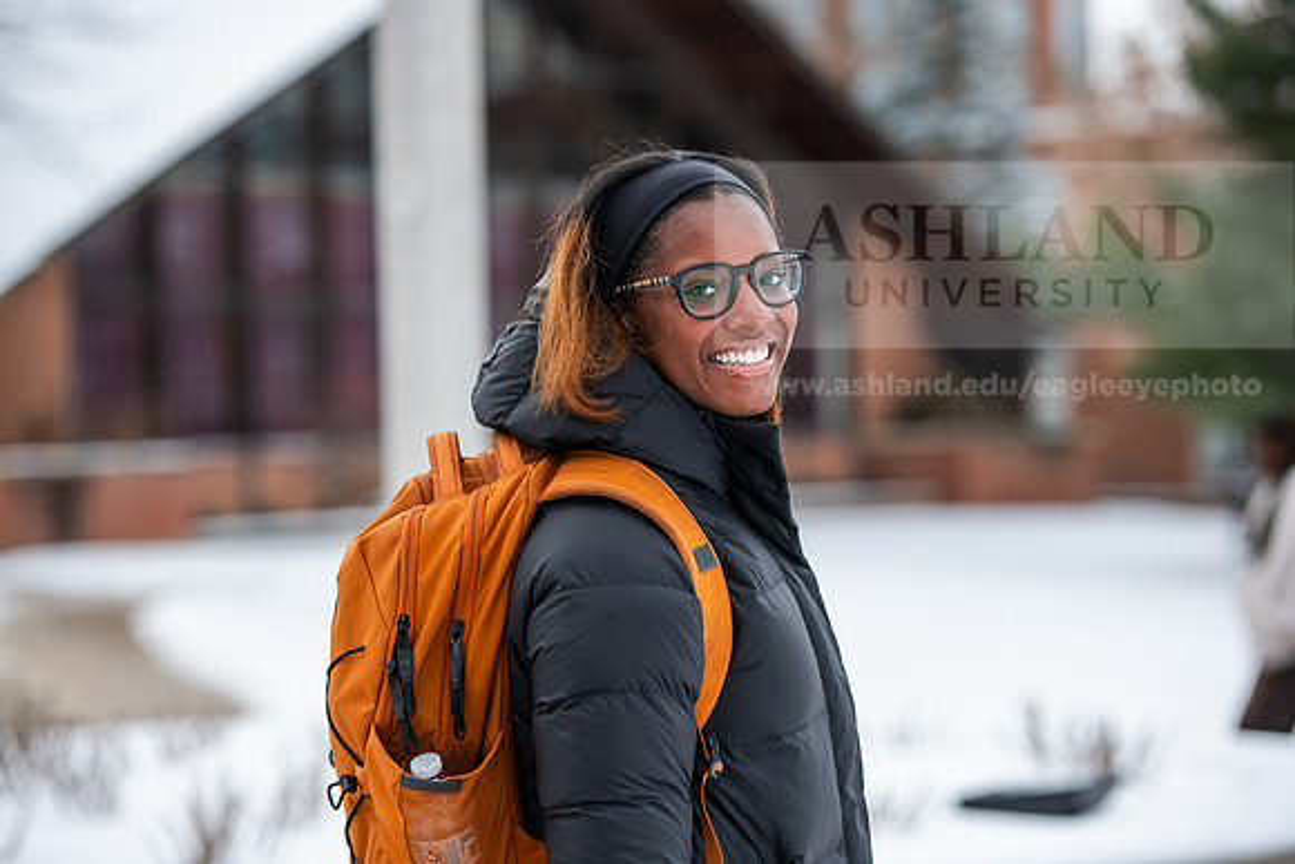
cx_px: 648
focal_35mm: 120
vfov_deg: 11.4
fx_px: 4317
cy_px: 432
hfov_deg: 17.1
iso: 160
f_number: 3.5
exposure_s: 1/640
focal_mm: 120
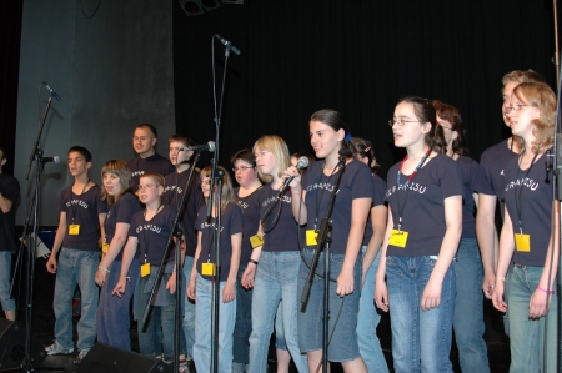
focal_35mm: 42
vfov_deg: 31.8
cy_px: 186
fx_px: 655
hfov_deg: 46.4
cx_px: 281
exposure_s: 1/60
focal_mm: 28
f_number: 4
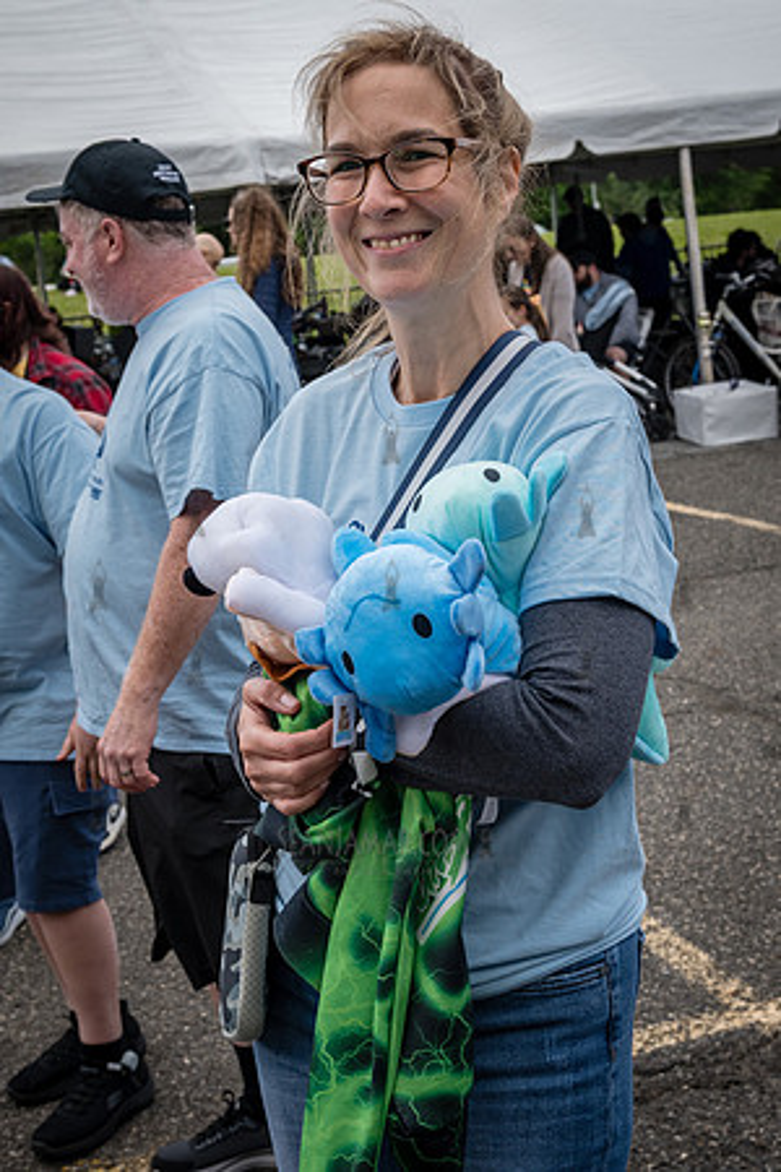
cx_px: 390
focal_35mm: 57
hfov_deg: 23.8
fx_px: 1854
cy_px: 586
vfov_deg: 35.1
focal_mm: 38
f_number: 6.3
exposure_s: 1/800
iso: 400
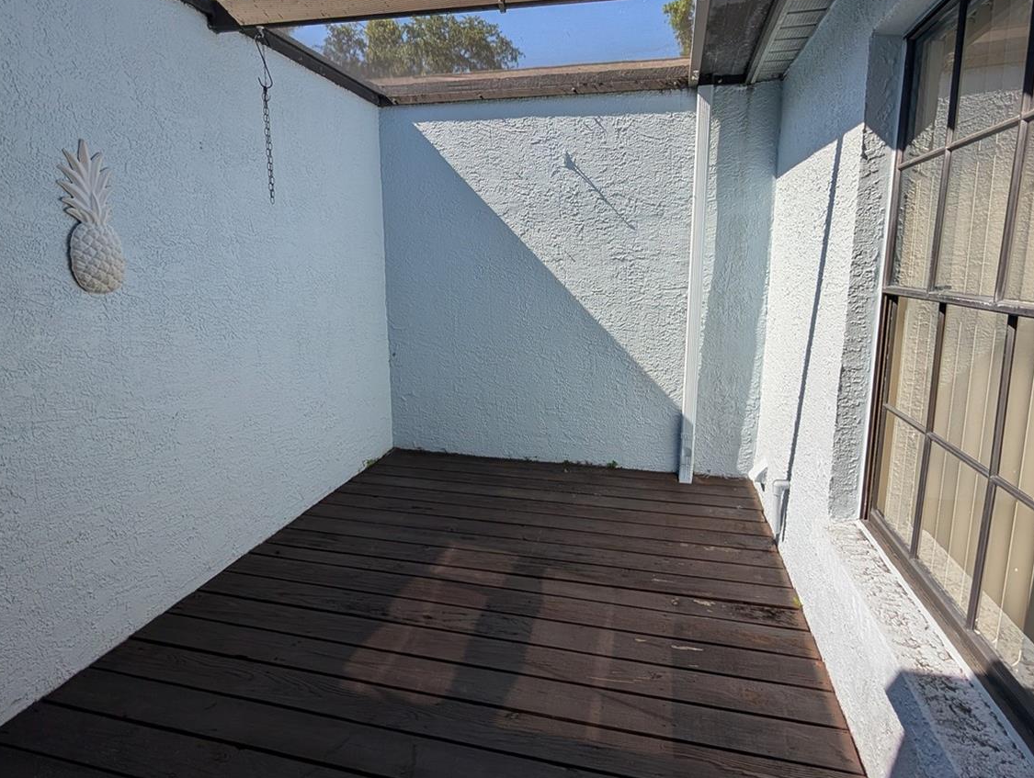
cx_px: 545
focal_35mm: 17
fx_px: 509
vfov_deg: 74.6
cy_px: 346
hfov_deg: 90.9
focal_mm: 2.02
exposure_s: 1/2088
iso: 54
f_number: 1.7
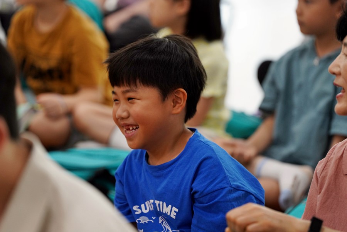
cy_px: 116
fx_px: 1928
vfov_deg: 6.9
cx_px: 174
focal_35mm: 200
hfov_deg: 10.3
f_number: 3.5
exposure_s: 1/250
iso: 1600
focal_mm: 200
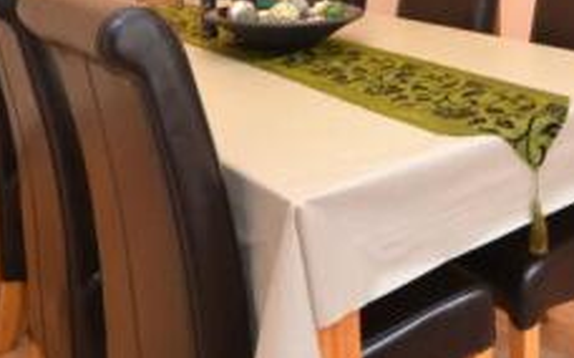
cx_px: 507
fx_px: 688
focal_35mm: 44
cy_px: -47
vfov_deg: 26.6
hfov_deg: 42.0
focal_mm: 10
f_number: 3.5
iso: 1250
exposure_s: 1/60
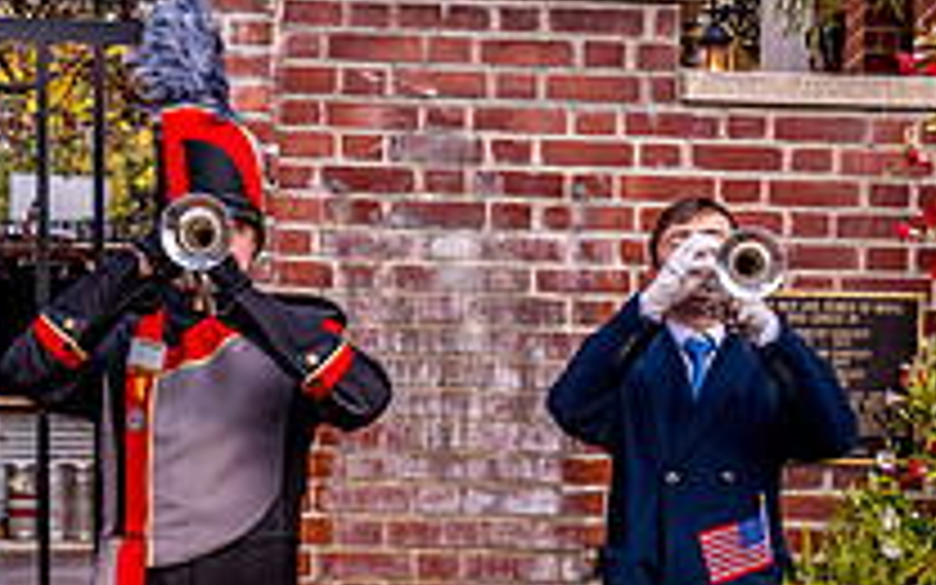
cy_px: 896
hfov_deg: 17.8
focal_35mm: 117
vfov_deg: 10.8
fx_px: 2985
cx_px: 612
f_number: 6.3
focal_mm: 53
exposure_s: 1/640
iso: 800
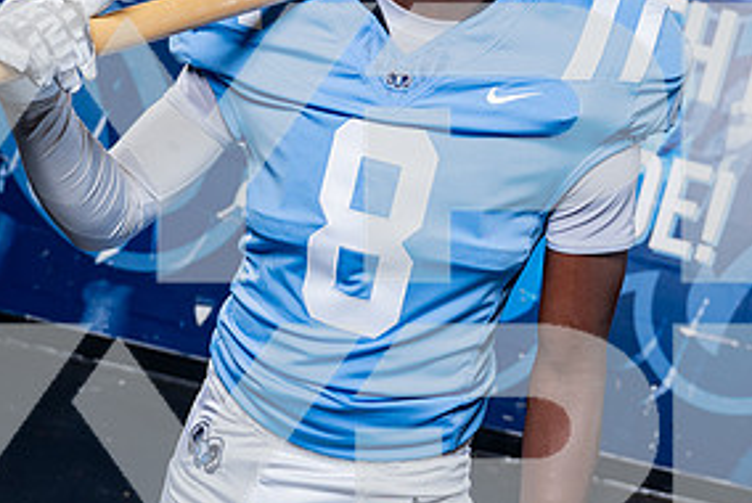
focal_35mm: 65
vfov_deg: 20.8
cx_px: 312
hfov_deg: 30.9
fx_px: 1359
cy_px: 144
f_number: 4
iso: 100
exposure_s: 1/250
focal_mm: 31
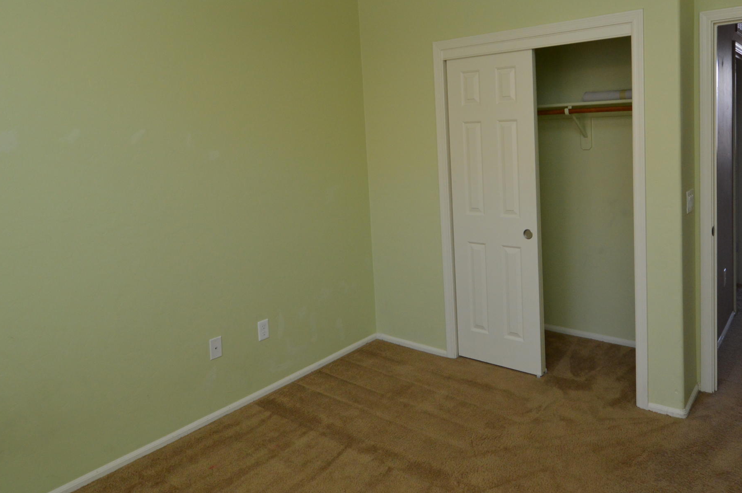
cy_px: 169
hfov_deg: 70.9
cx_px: 442
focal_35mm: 25
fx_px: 515
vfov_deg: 50.4
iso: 400
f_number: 4.5
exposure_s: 1/80
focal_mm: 10
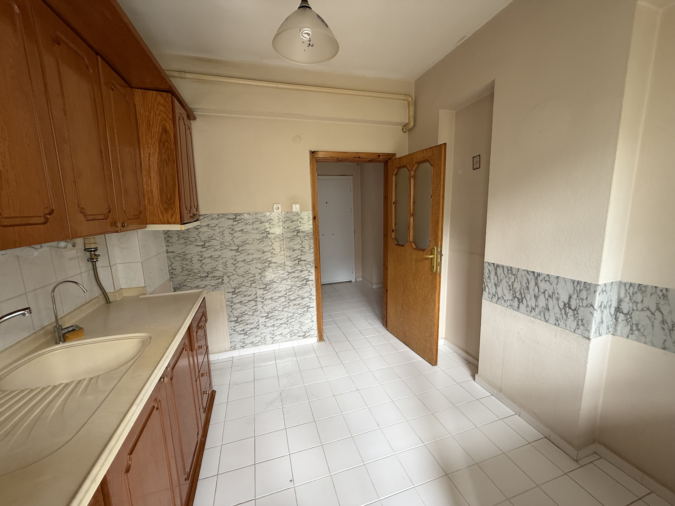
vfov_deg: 85.7
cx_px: 338
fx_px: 273
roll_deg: +2.6
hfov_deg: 102.1
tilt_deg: -7.4
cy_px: 253
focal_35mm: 14
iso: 200
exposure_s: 1/99
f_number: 2.2
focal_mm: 2.22
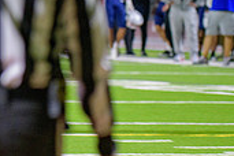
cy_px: 17
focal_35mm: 544
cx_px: -141
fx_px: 3536
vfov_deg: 2.5
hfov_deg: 3.8
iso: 2000
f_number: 2.8
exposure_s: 1/250
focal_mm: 160
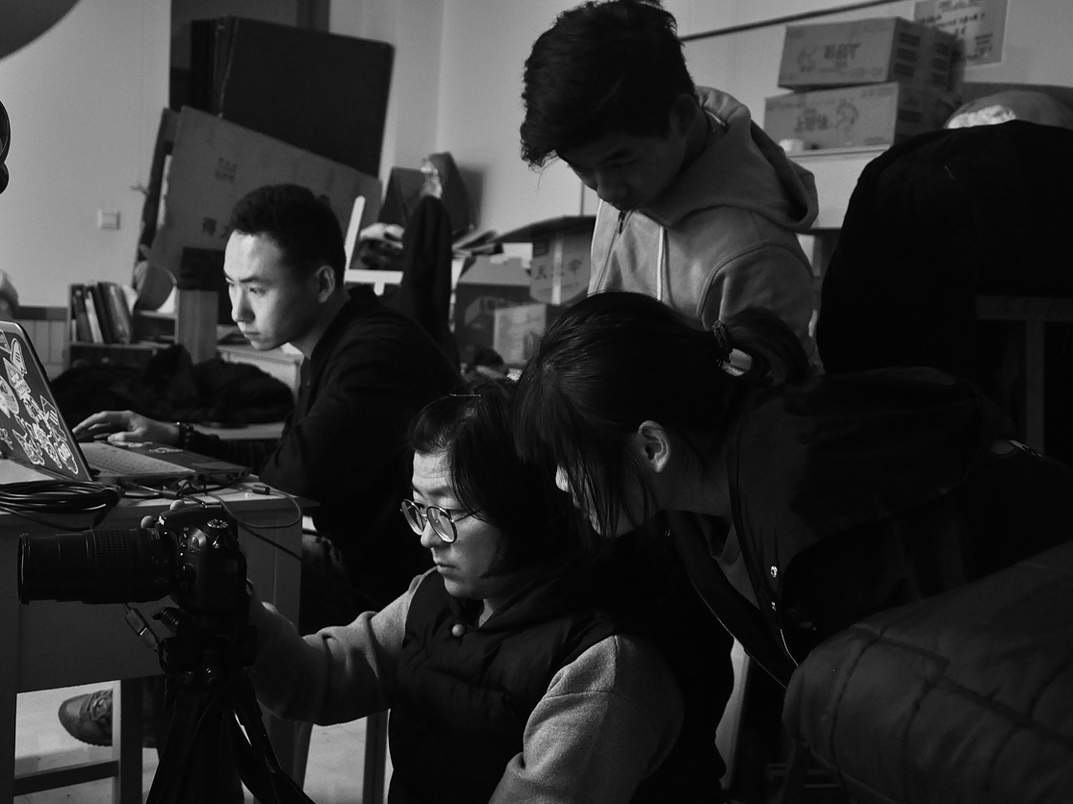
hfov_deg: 43.8
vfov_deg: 33.6
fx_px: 1333
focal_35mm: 43
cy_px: 405
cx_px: 513
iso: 800
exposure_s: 1/20
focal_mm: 26
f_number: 4
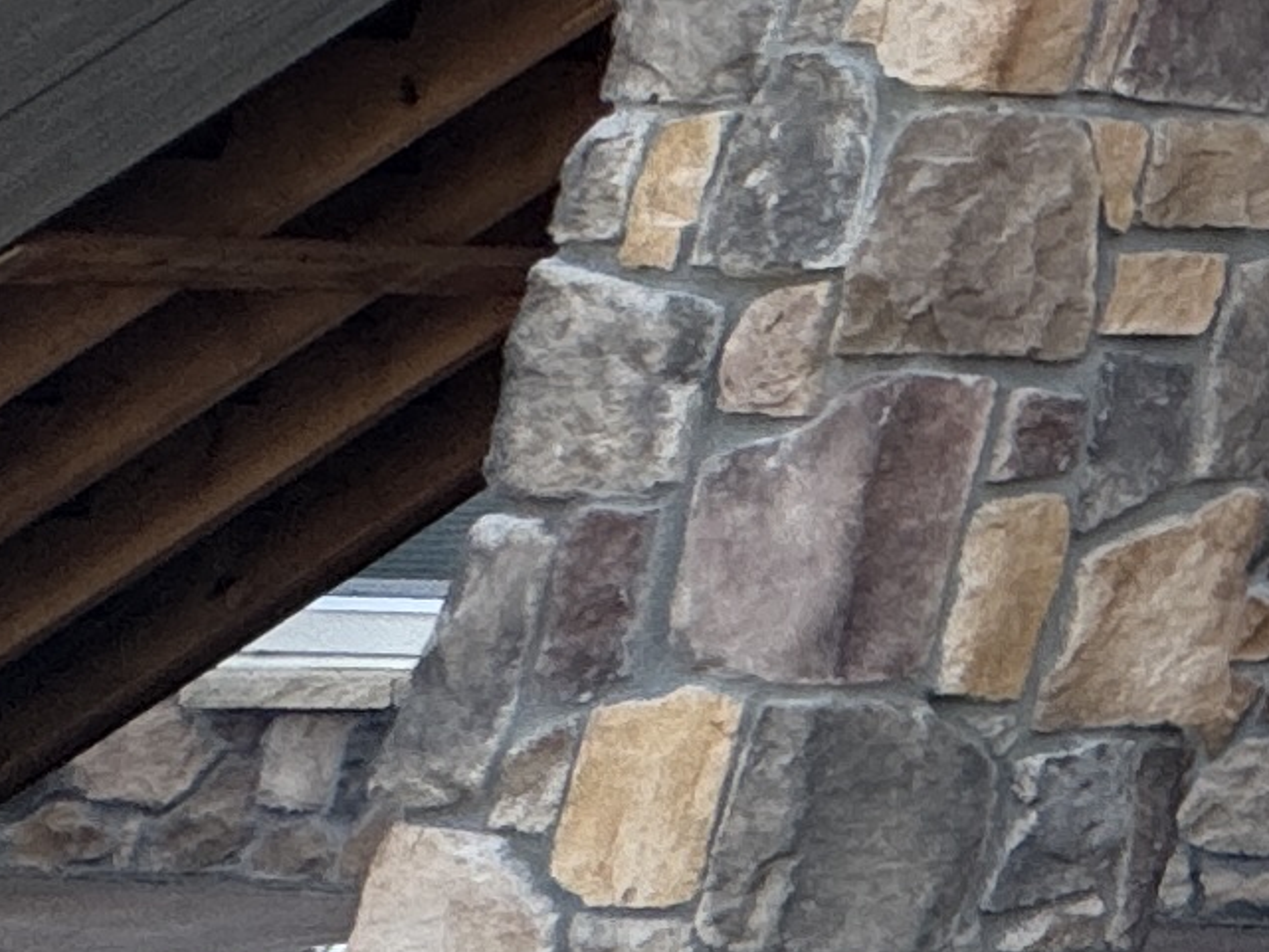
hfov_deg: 12.2
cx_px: 3621
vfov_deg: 15.4
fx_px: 3227
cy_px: -526
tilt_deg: +16.6
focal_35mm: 88
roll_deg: -1.5
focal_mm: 2.22
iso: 40
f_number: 2.2
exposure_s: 1/405
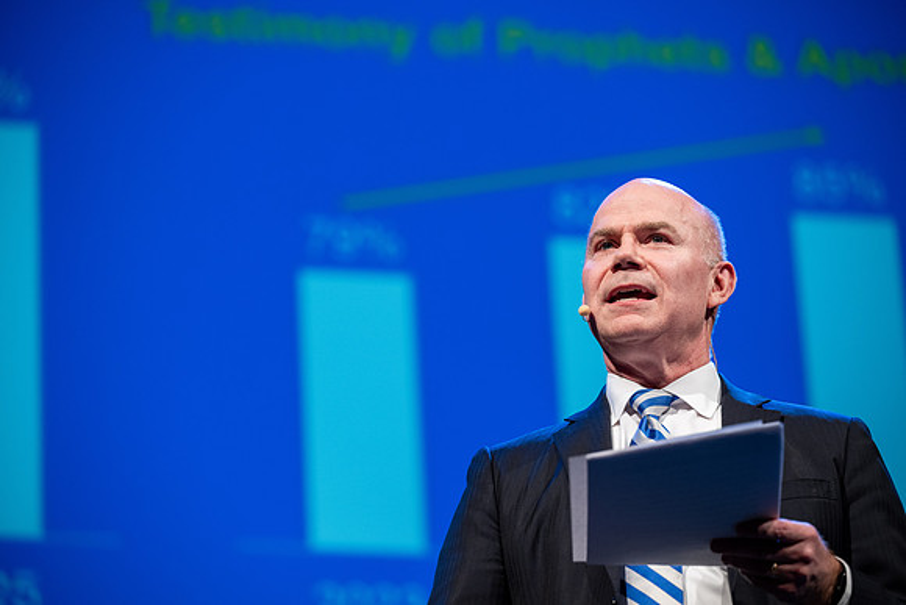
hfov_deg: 13.2
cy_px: 302
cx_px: 453
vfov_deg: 8.9
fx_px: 3902
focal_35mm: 155
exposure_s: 1/250
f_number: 3.5
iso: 1000
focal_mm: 155
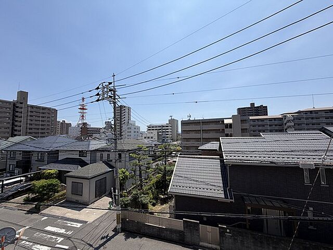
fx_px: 135
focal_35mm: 14
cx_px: 166
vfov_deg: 85.7
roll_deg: +3.6
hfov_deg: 102.1
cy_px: 125
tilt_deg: +6.5
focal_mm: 2.22
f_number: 2.2
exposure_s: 1/1068
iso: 20
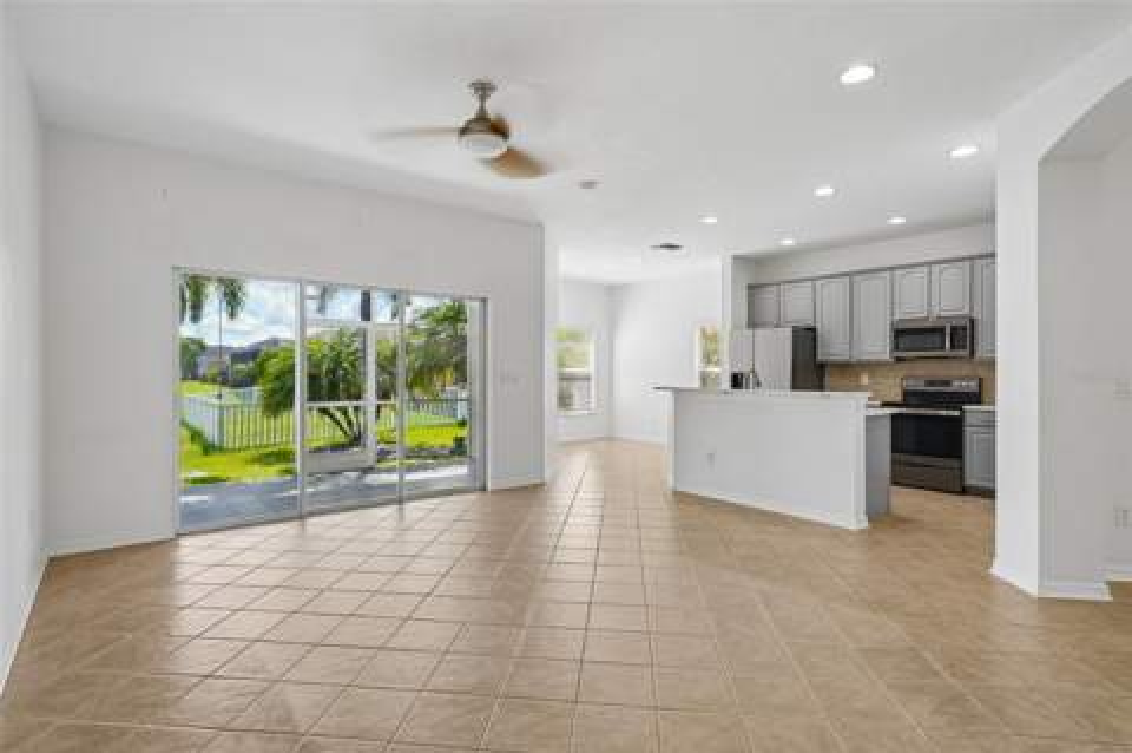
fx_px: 565
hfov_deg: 90.1
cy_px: 376
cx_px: 566
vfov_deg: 67.3
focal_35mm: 18
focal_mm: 18
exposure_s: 1/250
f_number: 8
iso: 800
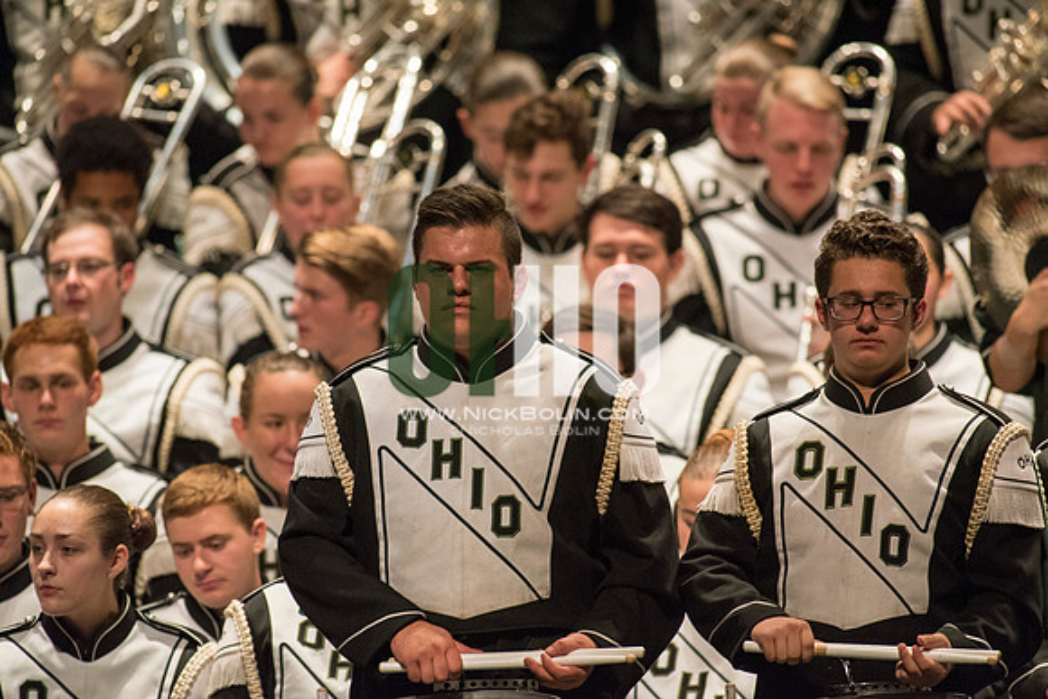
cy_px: 350
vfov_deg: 2.3
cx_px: 524
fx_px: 17470
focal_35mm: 600
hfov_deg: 3.4
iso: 4000
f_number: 5.6
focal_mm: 600
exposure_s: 1/320
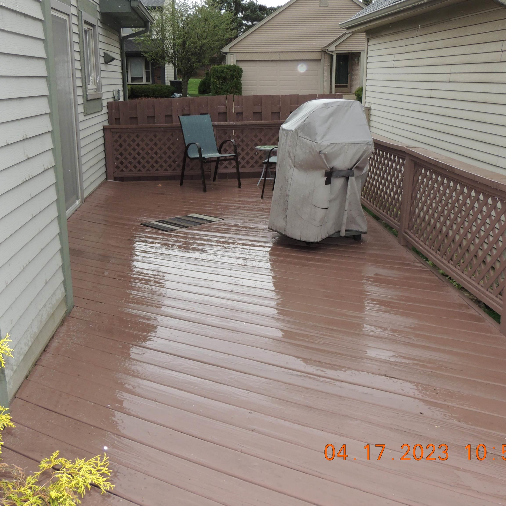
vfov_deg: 42.8
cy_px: 253
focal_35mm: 39
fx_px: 645
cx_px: 218
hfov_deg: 42.7
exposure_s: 1/200
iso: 100
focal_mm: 5.8
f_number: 3.2
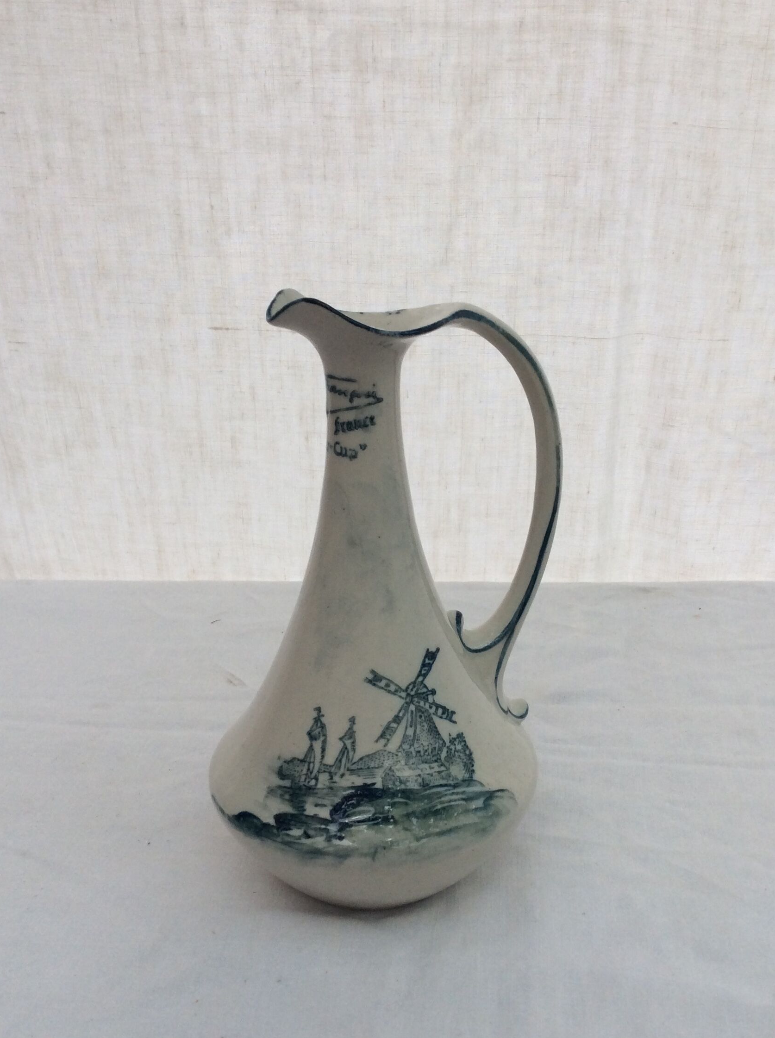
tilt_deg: -24.2
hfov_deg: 38.6
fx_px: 1108
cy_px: 592
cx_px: 387
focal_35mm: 37
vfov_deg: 50.1
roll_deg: +2.6
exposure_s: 1/130
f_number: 2.4
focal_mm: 3.3
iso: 32
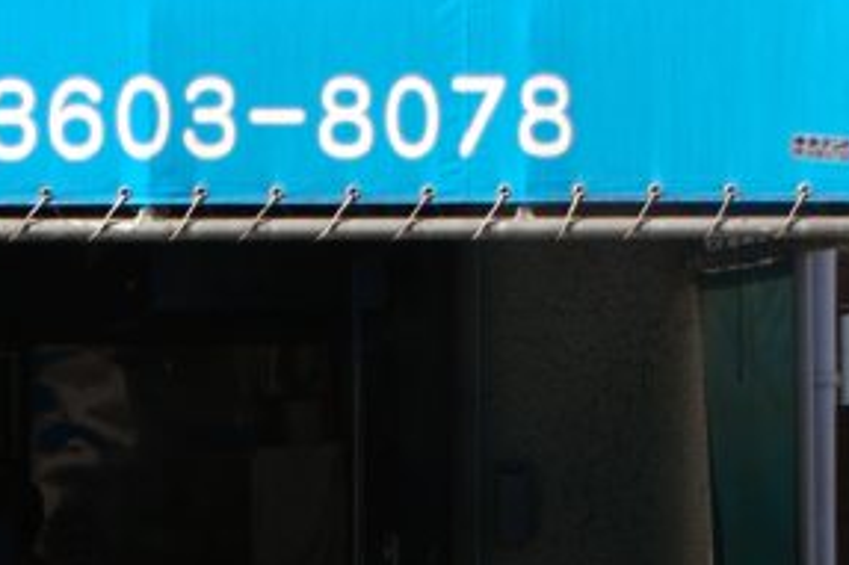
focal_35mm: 136
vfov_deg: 9.9
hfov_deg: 14.5
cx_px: -204
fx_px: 3205
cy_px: 734
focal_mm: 26
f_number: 8
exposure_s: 1/80
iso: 100
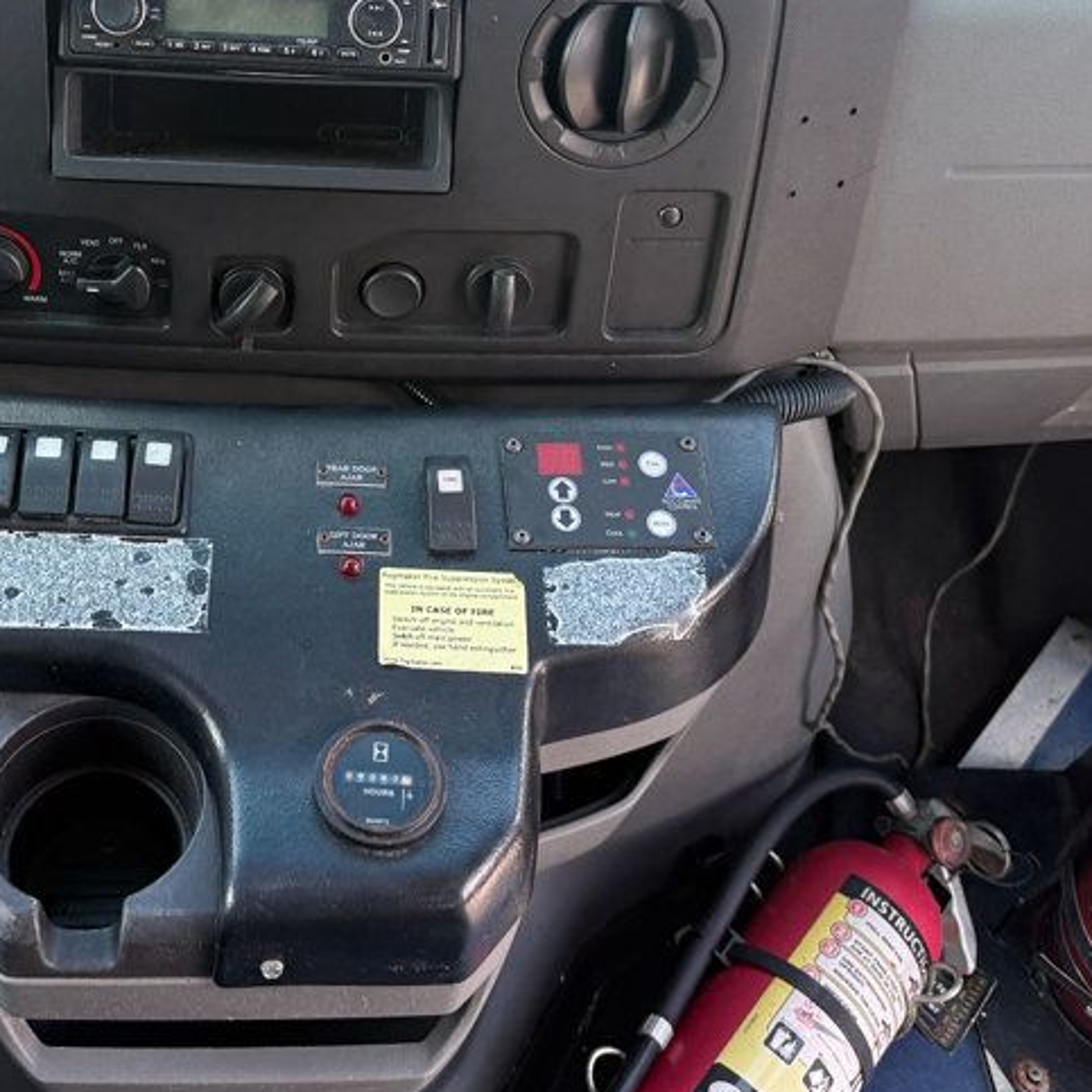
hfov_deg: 37.1
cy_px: 307
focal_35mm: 45
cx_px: 353
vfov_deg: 36.9
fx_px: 1606
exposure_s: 1/243
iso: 100
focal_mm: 6.76
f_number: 1.78
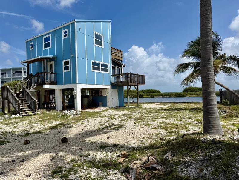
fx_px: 166
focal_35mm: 24
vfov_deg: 56.8
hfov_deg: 71.6
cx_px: 120
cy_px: 90
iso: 80
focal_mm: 6.76
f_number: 1.78
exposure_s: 1/9091
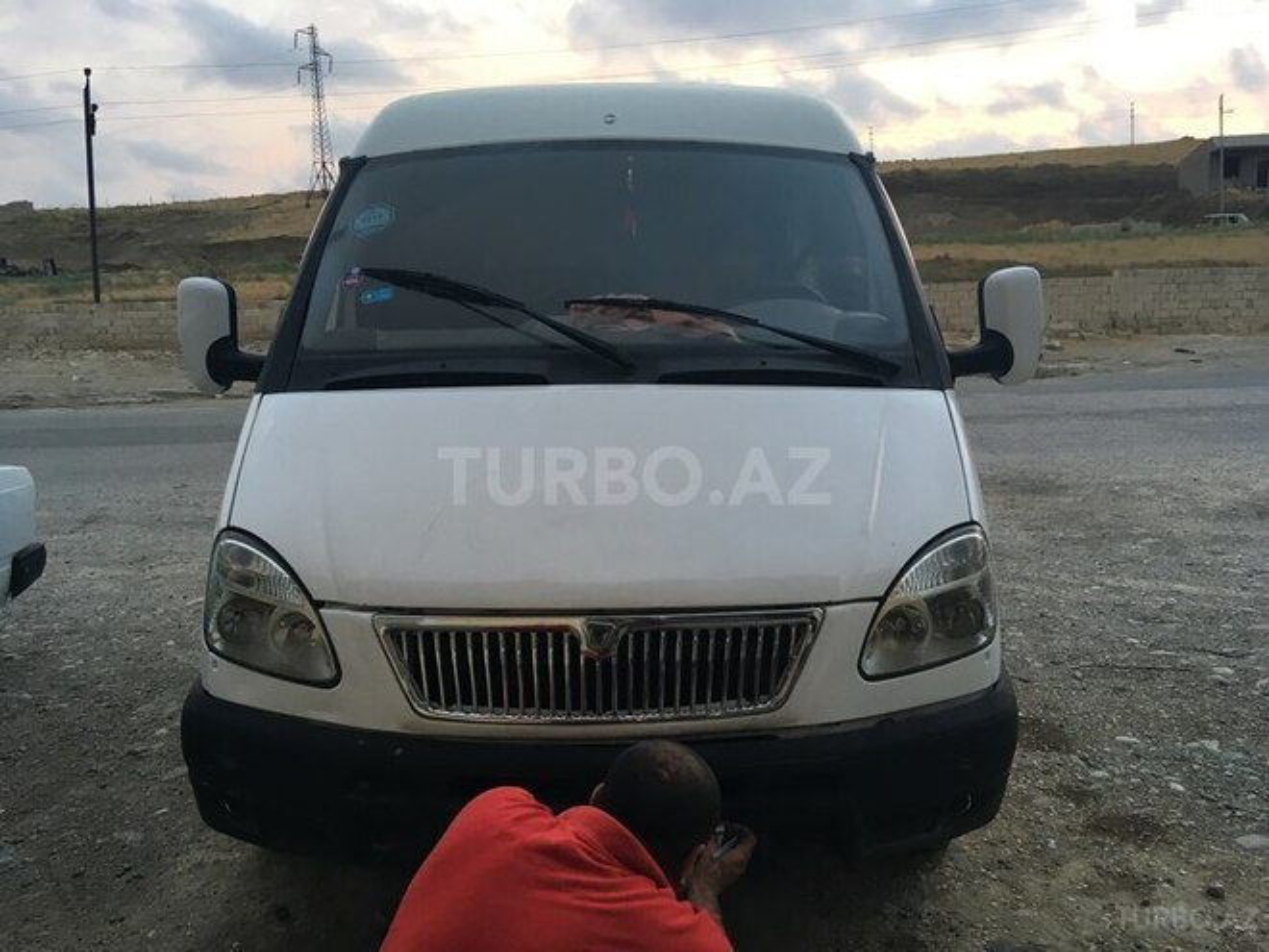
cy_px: 476
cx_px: 634
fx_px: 1063
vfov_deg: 48.2
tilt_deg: -10.3
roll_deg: +0.8
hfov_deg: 61.7
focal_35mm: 29
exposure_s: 1/33
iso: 40
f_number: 2.2
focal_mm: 4.15
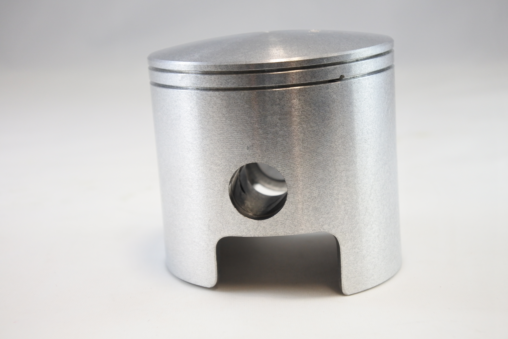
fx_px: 875
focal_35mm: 62
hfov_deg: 32.4
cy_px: 170
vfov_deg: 21.9
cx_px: 254
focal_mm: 23.1
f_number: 5
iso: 500
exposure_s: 1/125
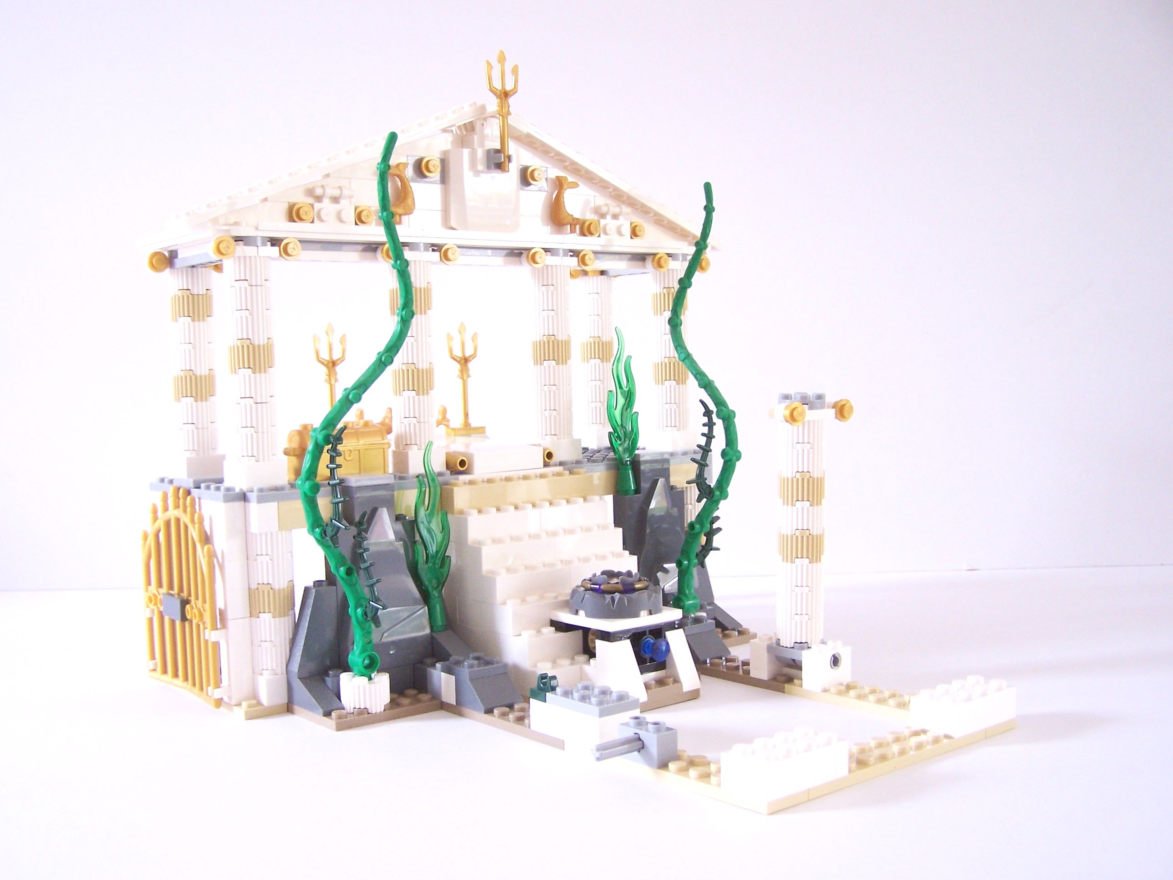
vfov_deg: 37.7
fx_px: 1288
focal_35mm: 38
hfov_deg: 49.0
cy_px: 440
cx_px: 586
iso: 200
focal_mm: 6.3
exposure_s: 1/10
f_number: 3.2
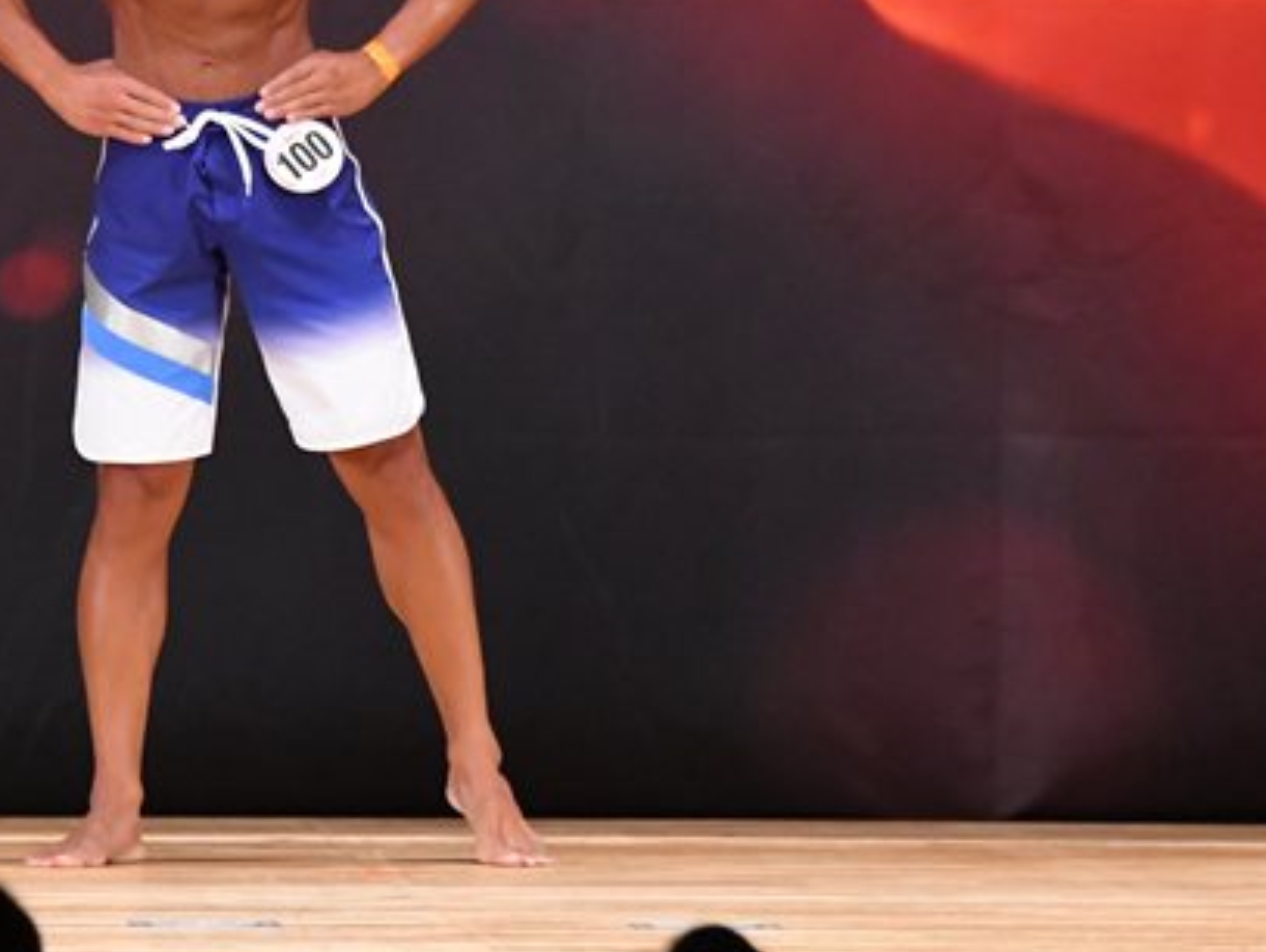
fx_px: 19071
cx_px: 322
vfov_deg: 2.9
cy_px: 215
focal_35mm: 521
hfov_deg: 3.8
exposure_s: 1/400
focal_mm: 190
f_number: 5.6
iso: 6400
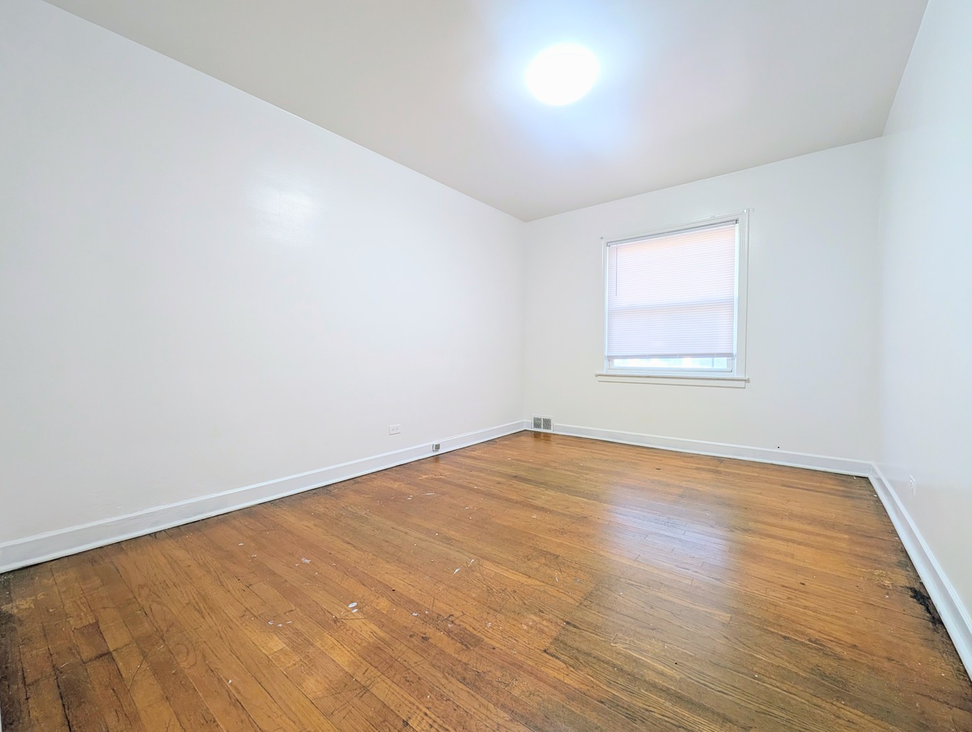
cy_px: 366
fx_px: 366
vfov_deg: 90.1
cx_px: 486
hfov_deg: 106.1
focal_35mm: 13
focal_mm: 1.95
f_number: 2.2
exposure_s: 1/30
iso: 51
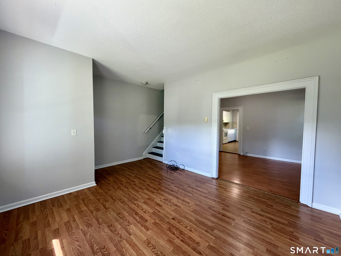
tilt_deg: -2.8
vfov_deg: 85.7
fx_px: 138
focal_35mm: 14
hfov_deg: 102.1
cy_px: 128
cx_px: 170
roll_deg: +0.5
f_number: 2.2
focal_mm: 2.22
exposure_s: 1/121
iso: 200
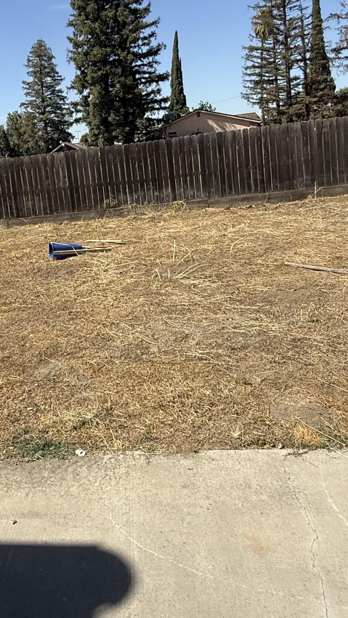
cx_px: 39
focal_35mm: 31
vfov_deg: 61.3
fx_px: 509
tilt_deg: -6.2
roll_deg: +5.1
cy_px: 214
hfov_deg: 35.6
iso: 50
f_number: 2.2
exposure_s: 1/1961
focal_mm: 2.22
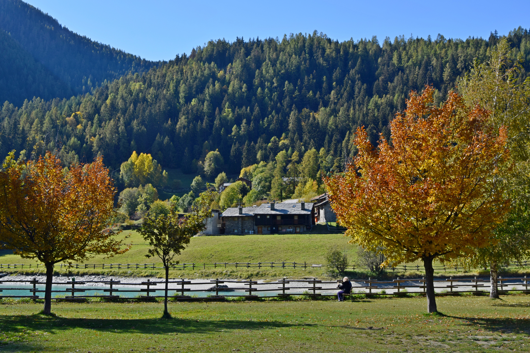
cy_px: 176
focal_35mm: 42
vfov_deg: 31.9
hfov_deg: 46.4
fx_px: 618
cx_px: 265
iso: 100
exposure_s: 1/125
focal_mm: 28
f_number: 10
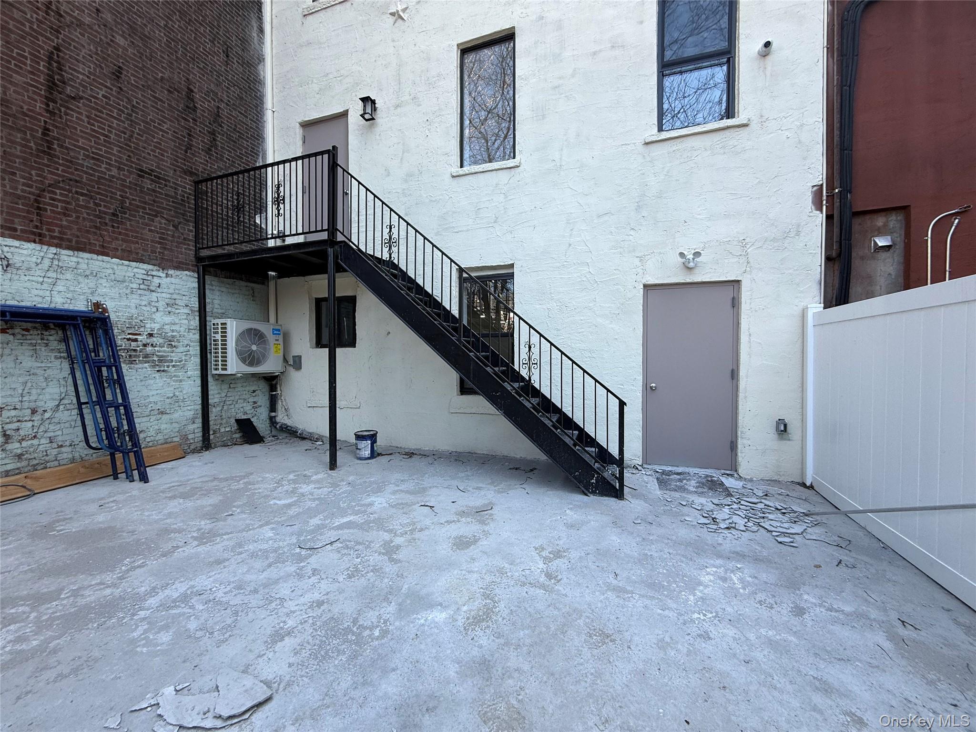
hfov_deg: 102.1
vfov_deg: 85.7
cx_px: 488
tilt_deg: +0.3
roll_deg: +0.2
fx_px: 395
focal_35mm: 14
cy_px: 366
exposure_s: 1/150
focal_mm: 2.22
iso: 50
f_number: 2.2
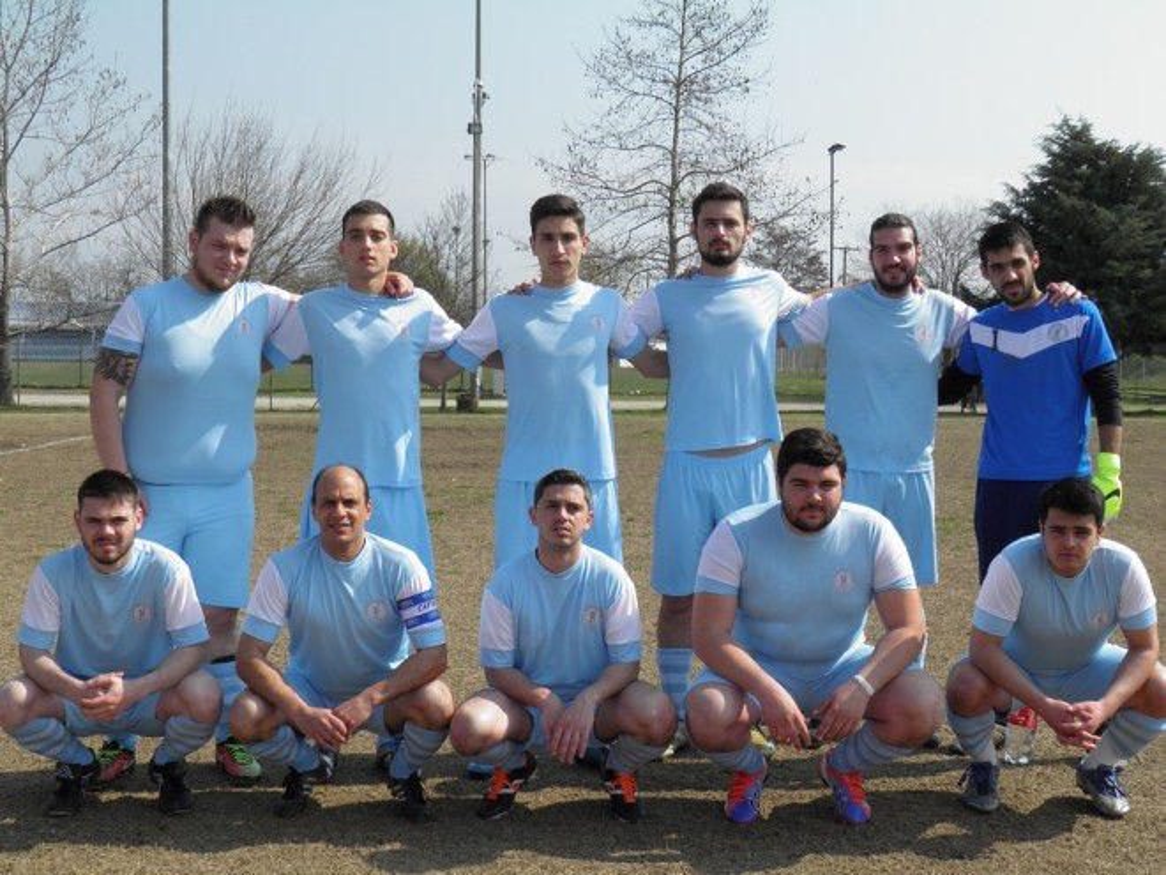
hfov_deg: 38.9
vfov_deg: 29.7
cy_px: 438
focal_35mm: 49
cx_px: 583
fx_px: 1651
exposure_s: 1/320
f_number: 5.5
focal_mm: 8.9
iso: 50
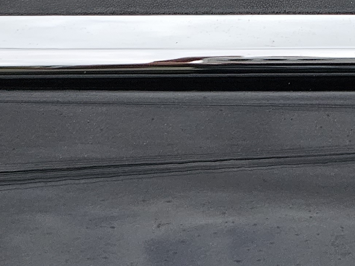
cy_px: -125
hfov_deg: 20.4
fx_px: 974
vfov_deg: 14.6
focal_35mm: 95
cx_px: 281
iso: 800
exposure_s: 1/120
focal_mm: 5.4
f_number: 1.8
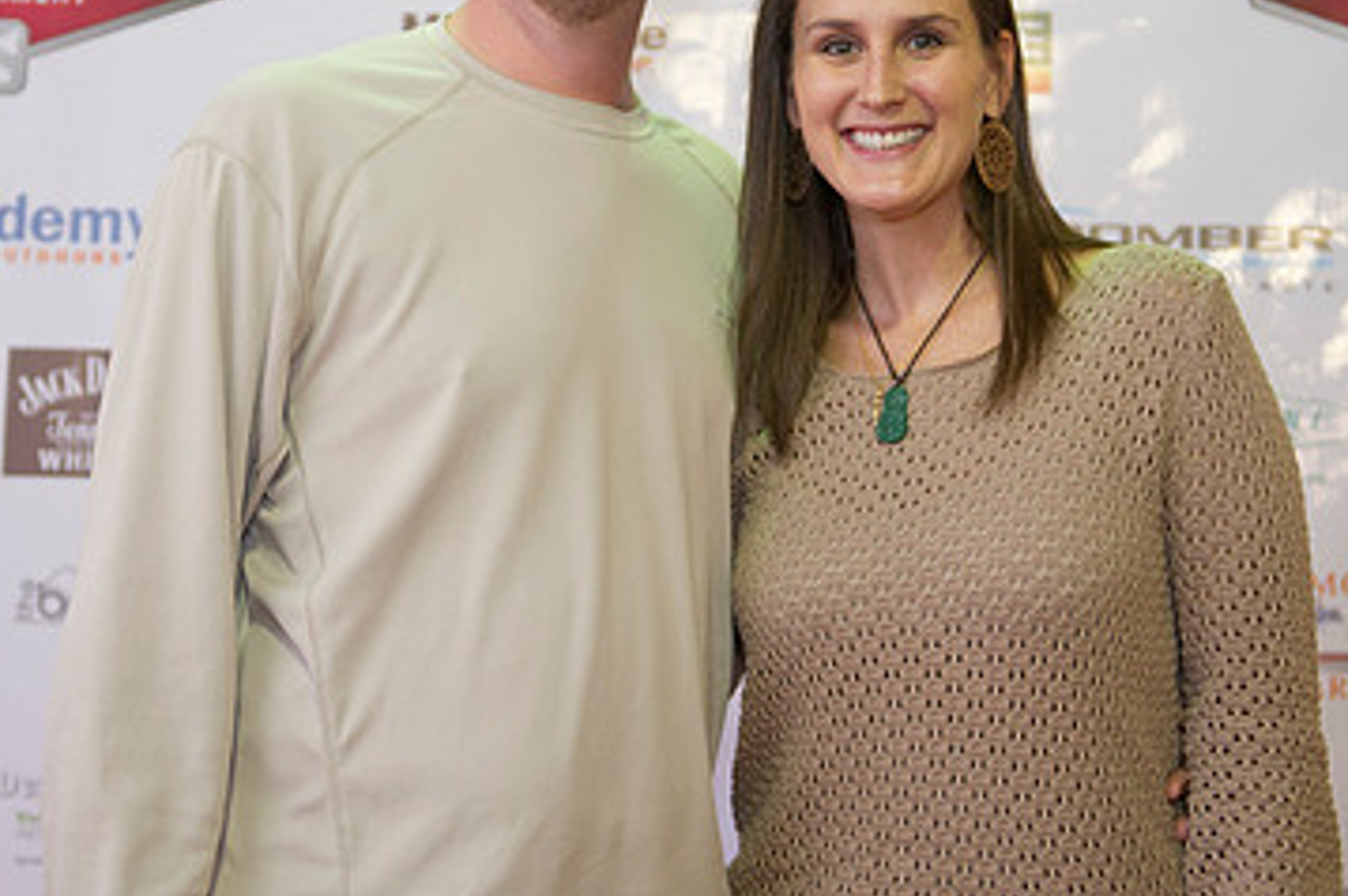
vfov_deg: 18.5
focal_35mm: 73
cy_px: 222
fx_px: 2731
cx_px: 618
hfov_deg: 27.7
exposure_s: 1/80
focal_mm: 45
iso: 1000
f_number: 2.8
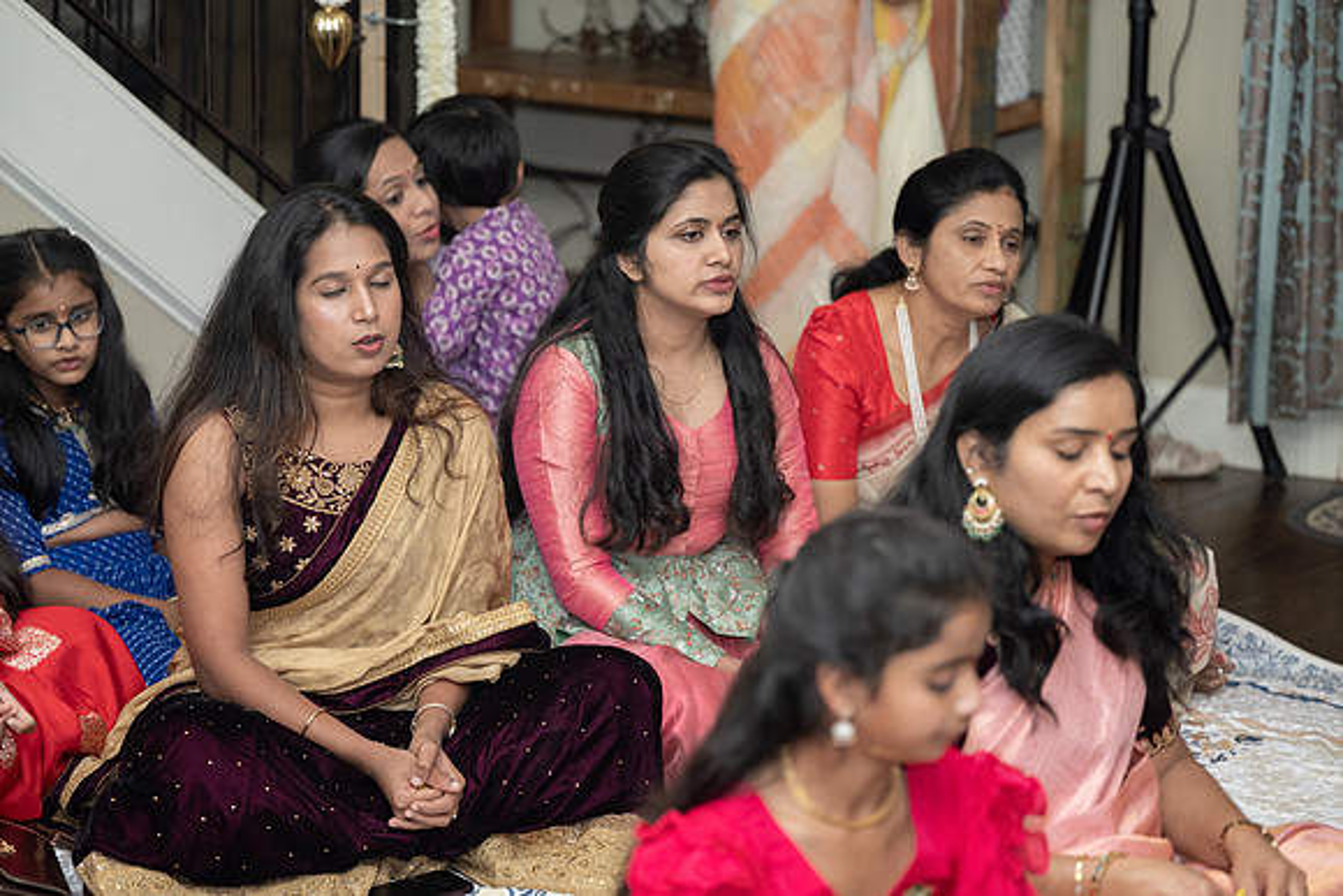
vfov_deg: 14.6
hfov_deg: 21.7
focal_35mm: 94
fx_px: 3507
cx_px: 672
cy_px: 448
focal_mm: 94
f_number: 2.8
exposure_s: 1/200
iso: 500
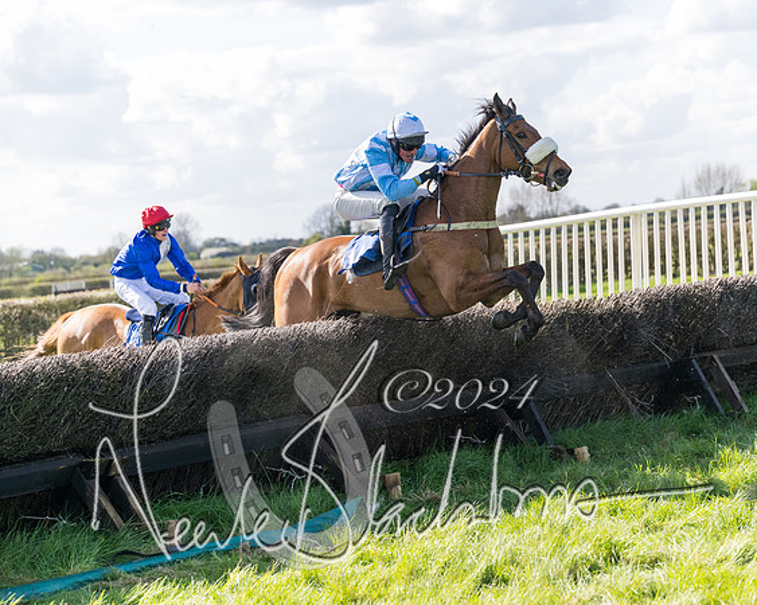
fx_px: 2144
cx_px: 454
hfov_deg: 20.0
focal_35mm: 96
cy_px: 302
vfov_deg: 16.1
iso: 400
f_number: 4
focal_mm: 85
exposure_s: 1/2000
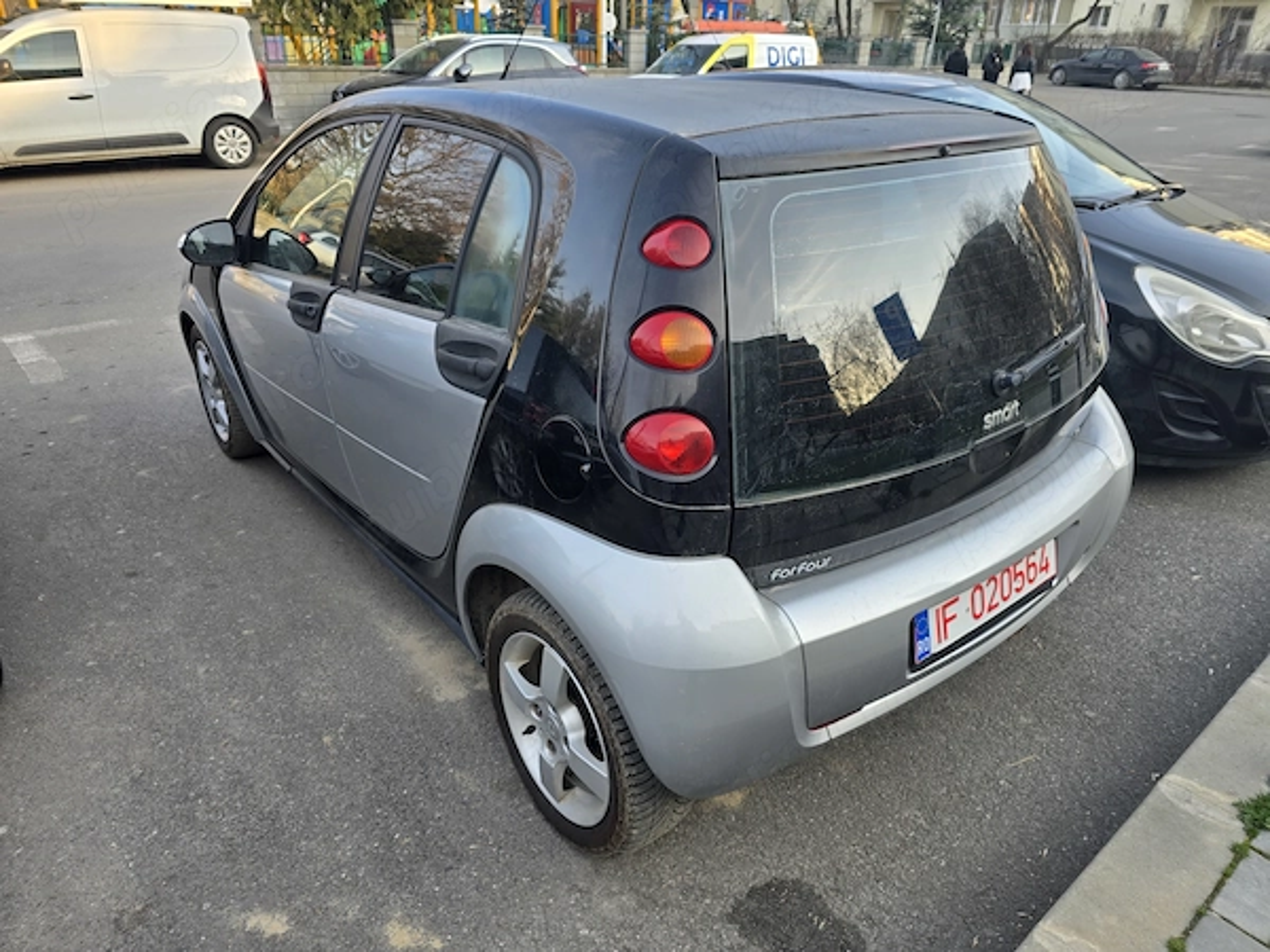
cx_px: 635
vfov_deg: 58.9
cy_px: 476
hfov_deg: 73.9
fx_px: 844
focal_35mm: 23
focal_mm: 6.3
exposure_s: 1/180
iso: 20
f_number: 1.7
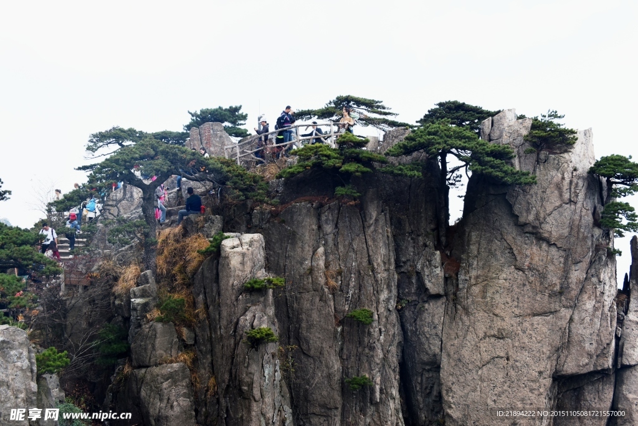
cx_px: 319
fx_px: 673
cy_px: 213
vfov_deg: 35.1
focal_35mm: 38
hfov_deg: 50.7
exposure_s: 1/250
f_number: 8
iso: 800
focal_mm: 38
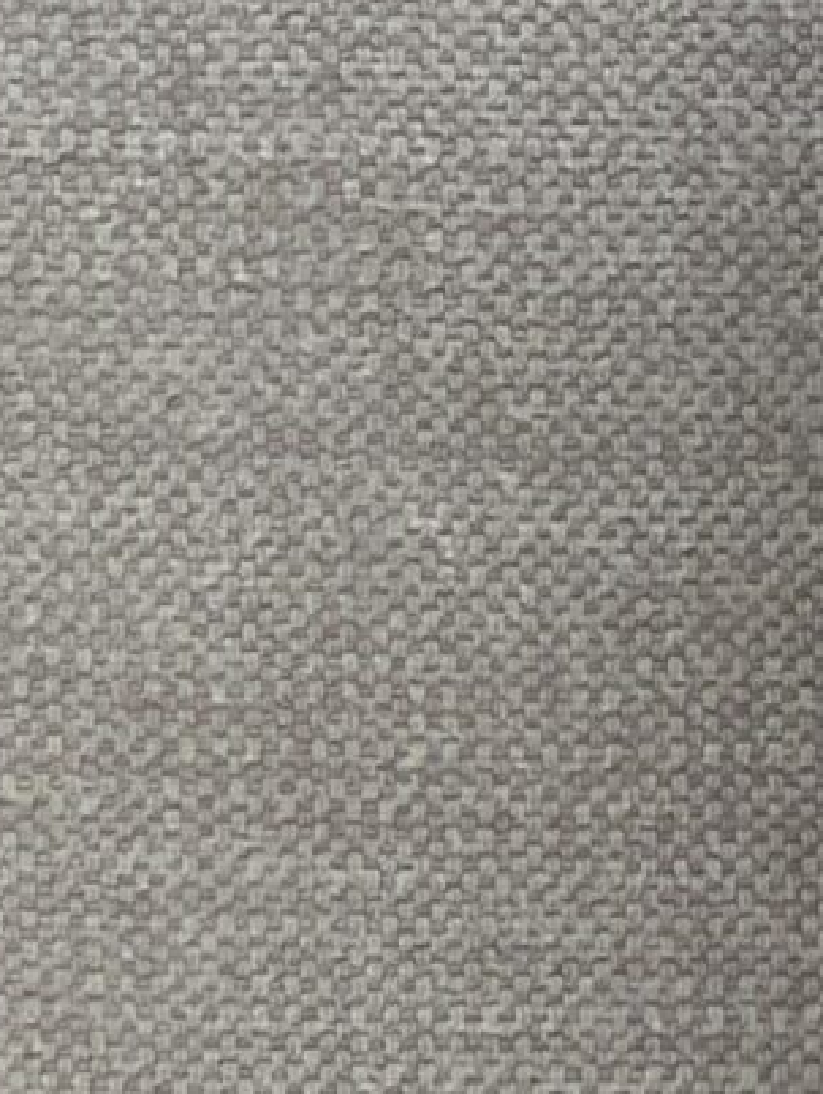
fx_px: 10444
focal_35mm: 330
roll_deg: -5.0
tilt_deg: -17.0
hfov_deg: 4.5
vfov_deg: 6.0
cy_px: 117
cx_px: 657
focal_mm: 6
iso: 125
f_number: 2
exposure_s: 1/122
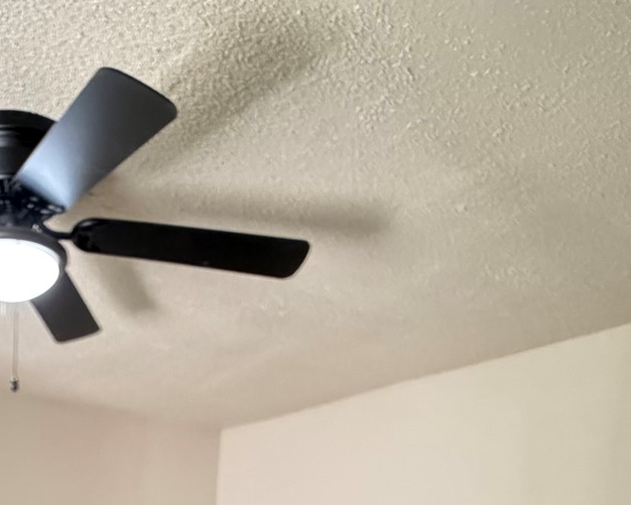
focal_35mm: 44
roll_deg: -1.1
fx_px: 822
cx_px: 45
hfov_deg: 38.6
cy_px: 751
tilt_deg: -9.7
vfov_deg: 25.8
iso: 800
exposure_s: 1/60
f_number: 2.2
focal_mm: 2.22
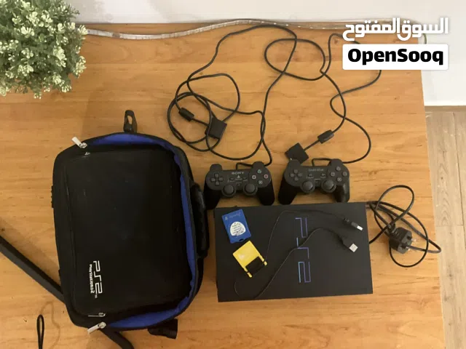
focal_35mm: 29
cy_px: 174
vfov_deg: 48.2
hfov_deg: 61.7
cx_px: 233
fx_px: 390
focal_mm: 3
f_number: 1.8
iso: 640
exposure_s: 1/25
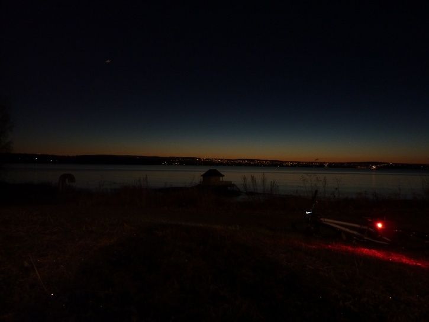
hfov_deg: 69.4
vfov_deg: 54.9
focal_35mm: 25
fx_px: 310
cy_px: 161
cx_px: 214
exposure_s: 1
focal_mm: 4.1
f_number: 3.3
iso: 200
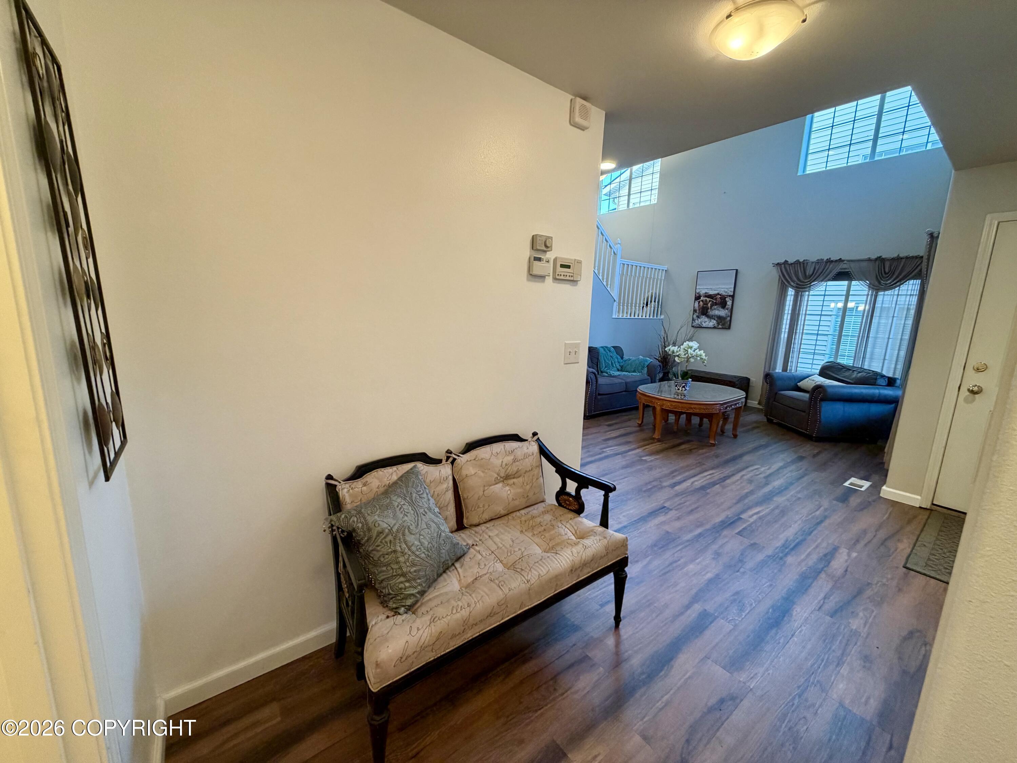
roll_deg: -1.9
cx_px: 508
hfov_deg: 102.1
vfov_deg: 85.7
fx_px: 411
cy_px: 382
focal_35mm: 14
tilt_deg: -10.2
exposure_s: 1/60
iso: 250
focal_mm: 2.22
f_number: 2.2
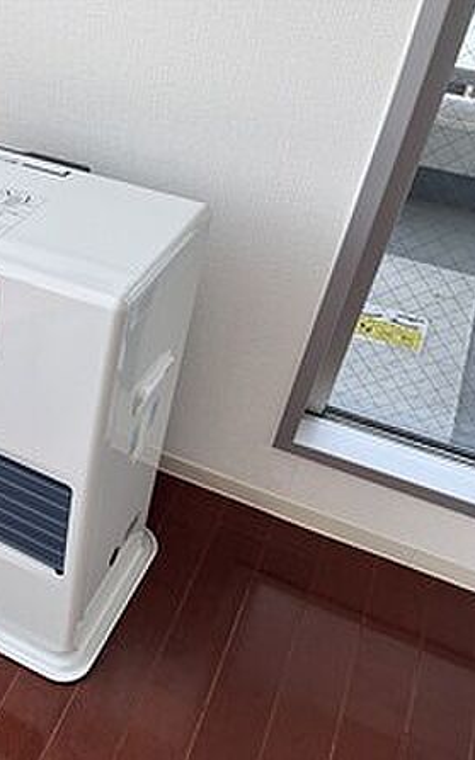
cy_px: 381
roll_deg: -1.4
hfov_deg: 31.4
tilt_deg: -40.3
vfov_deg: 52.8
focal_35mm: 37
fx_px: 767
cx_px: -15
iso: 50
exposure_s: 1/350
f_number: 1.6
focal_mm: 5.1
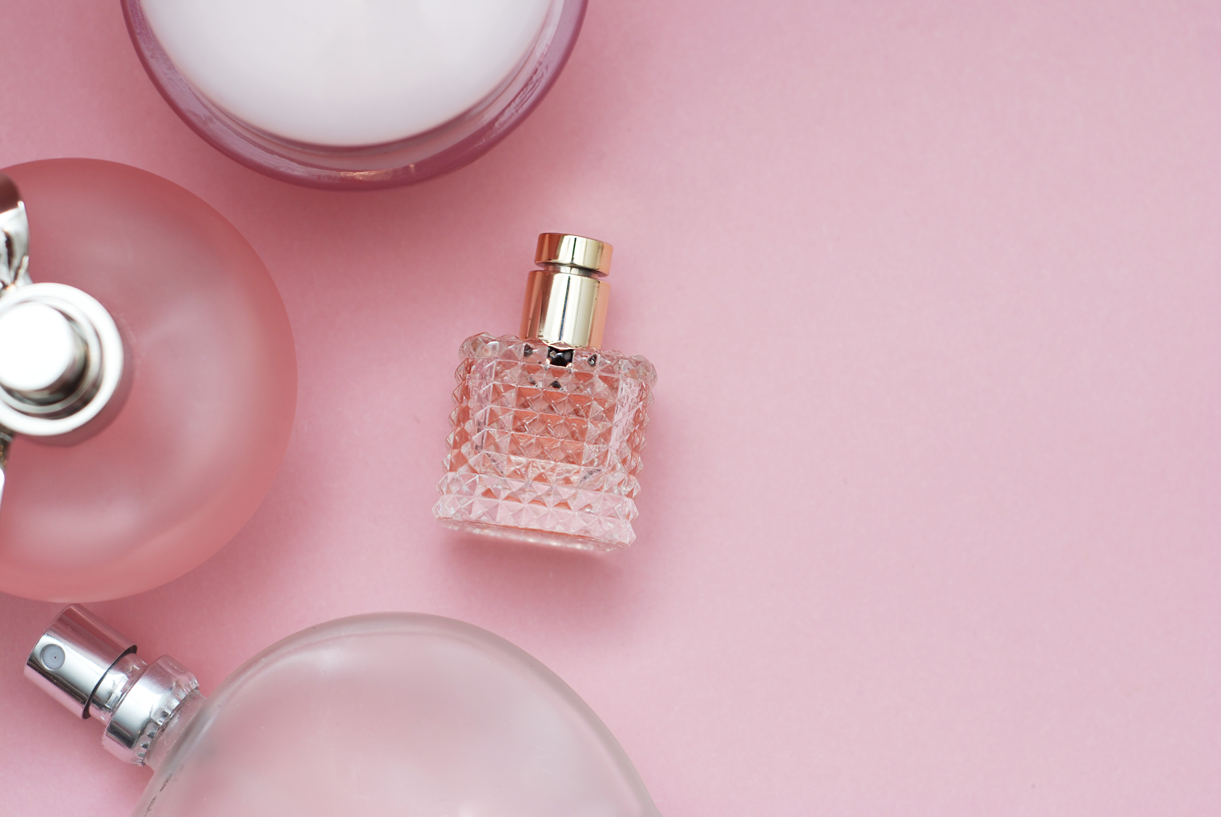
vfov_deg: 18.2
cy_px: 408
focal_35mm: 75
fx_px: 2547
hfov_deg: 27.0
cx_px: 610
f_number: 4
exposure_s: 1/125
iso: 100
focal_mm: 50
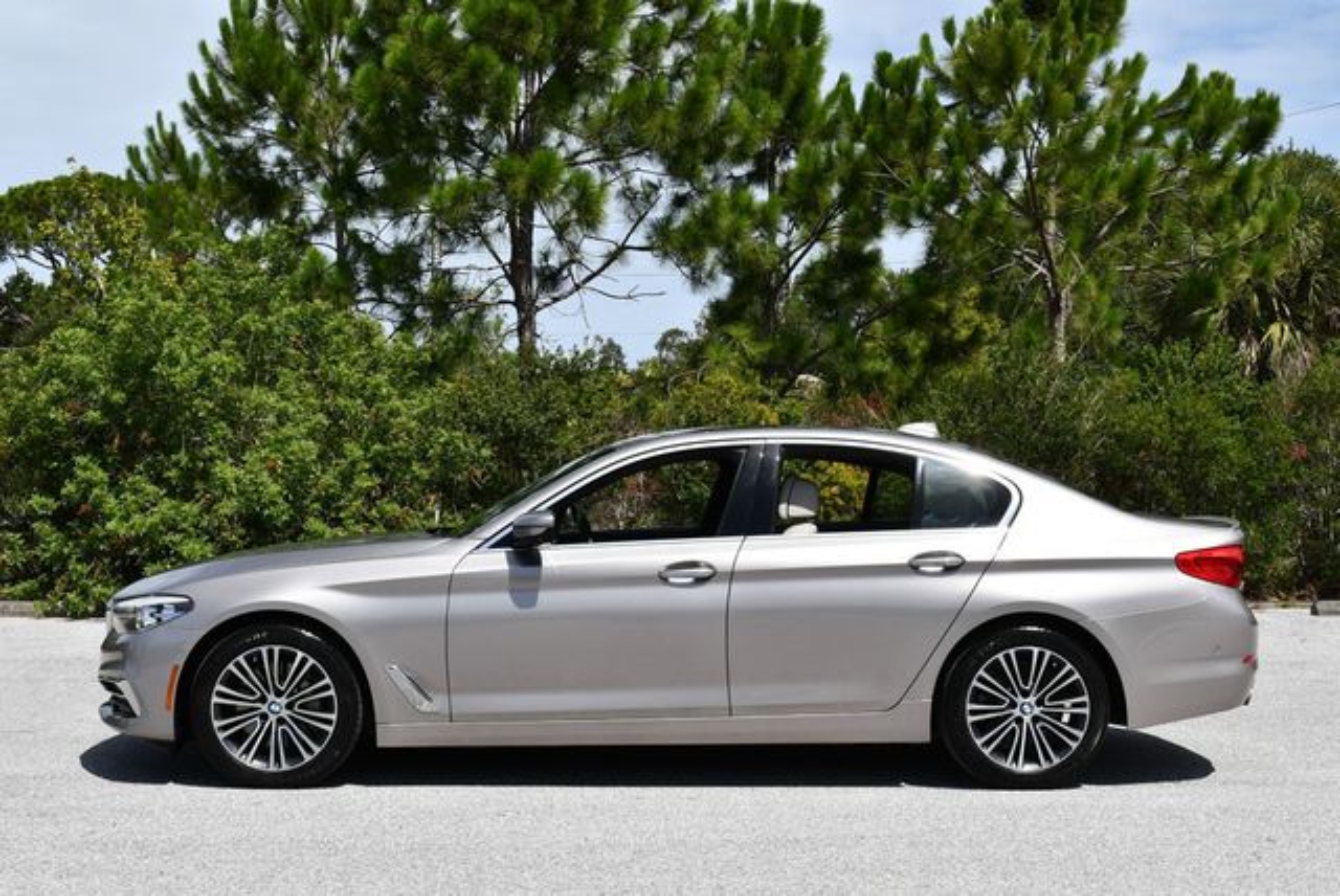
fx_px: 1937
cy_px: 448
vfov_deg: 26.0
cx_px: 670
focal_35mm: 52
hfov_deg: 38.2
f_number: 9
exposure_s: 1/320
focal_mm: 26
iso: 100
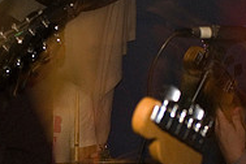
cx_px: 66
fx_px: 629
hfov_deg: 22.0
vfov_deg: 14.8
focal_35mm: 92
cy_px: 122
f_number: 3.2
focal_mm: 20
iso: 800
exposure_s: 1/10
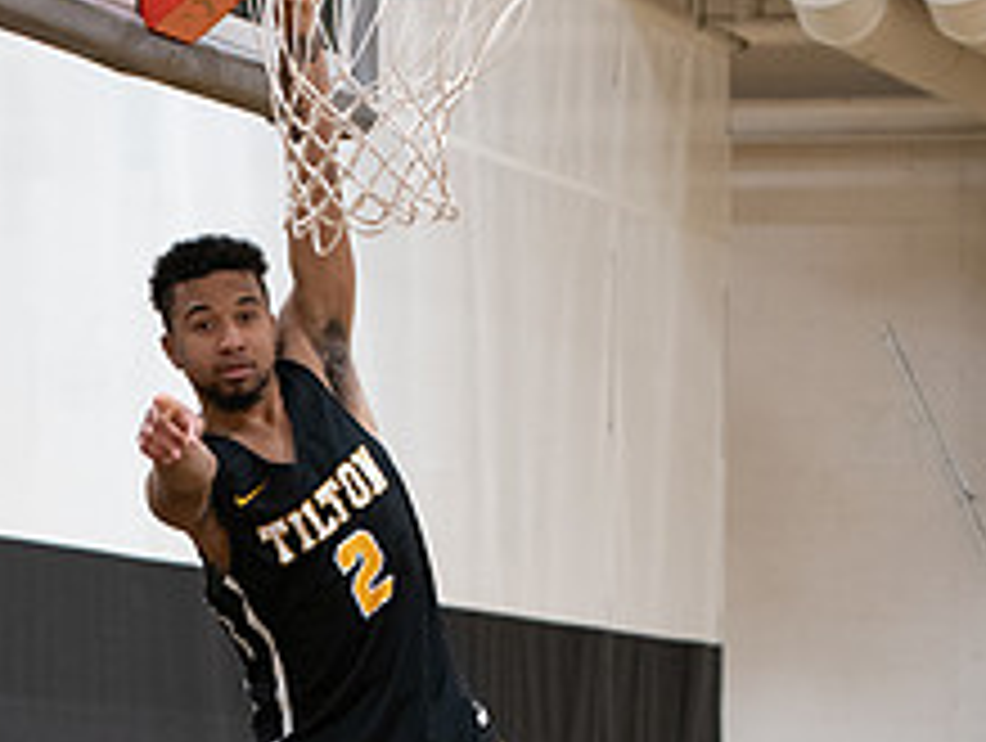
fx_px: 5906
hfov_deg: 9.5
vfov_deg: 7.2
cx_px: 338
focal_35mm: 207
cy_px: 787
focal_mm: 70
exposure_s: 1/200
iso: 2000
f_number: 2.8
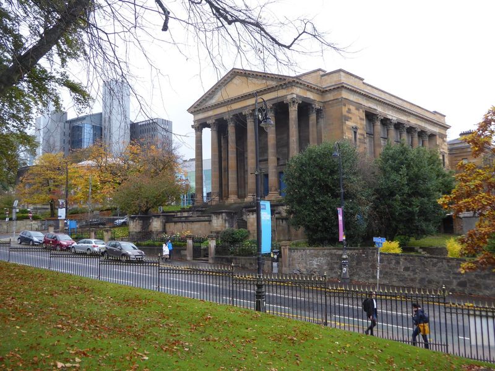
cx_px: 248
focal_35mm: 32
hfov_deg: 56.8
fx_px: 458
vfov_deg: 44.2
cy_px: 186
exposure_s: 1/60
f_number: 3.5
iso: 100
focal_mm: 5.4
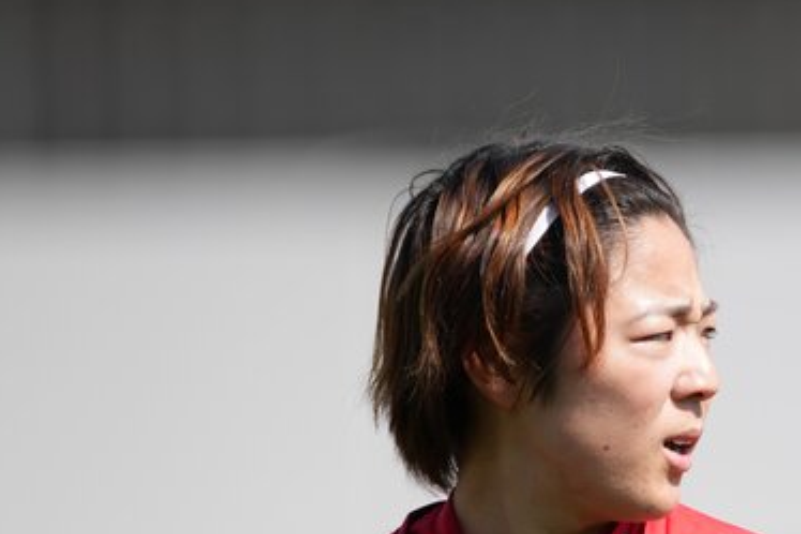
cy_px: 704
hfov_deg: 1.5
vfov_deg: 1.0
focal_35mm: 1361
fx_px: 30269
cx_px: 827
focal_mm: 508.4
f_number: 4
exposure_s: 1/1600
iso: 250
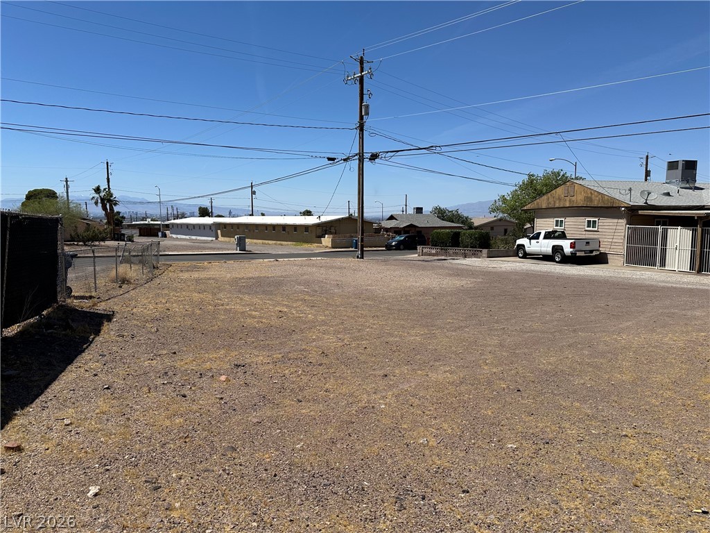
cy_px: 266
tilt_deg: -6.4
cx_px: 355
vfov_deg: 56.8
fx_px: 492
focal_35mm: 24
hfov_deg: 71.6
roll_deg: -0.6
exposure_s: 1/8197
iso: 80
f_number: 1.78
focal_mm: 6.86
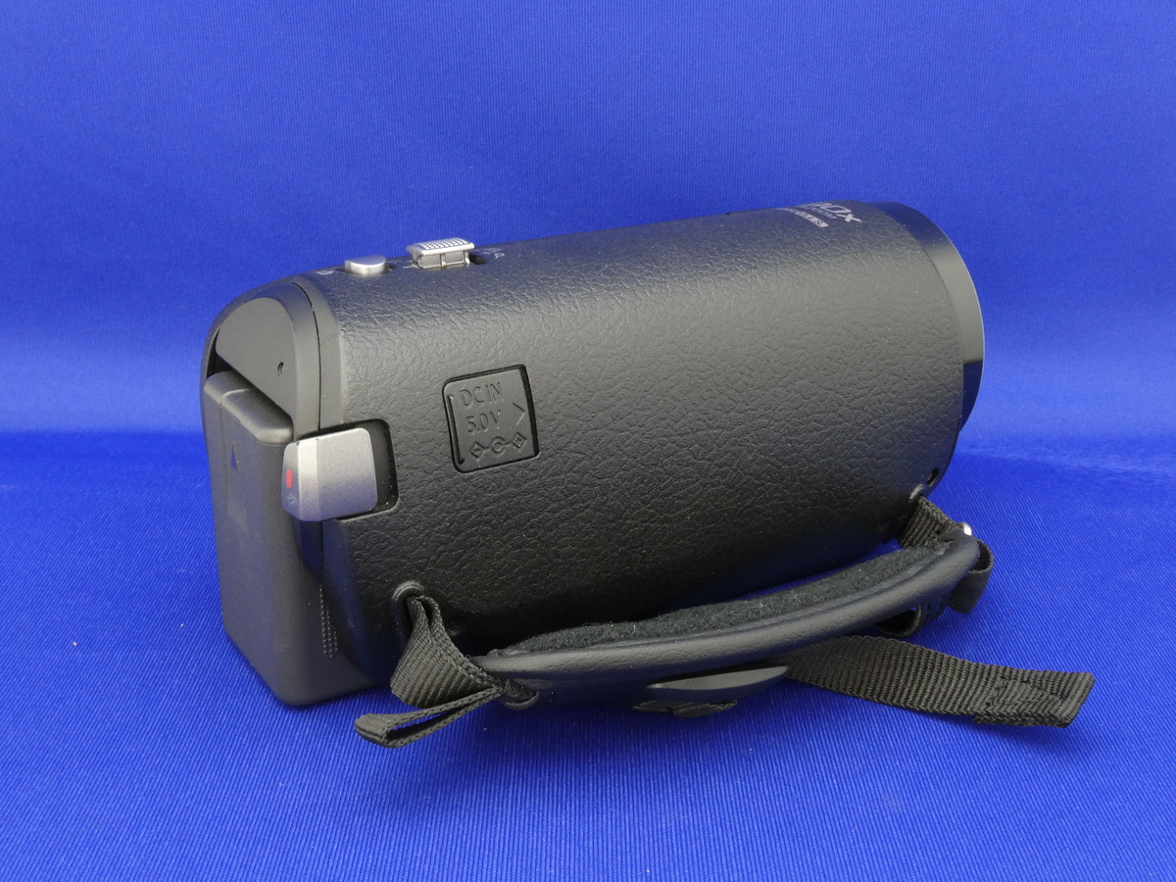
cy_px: 441
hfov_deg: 42.9
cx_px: 588
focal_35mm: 44
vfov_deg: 32.9
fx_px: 1495
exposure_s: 1
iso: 200
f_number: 8
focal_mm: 7.8
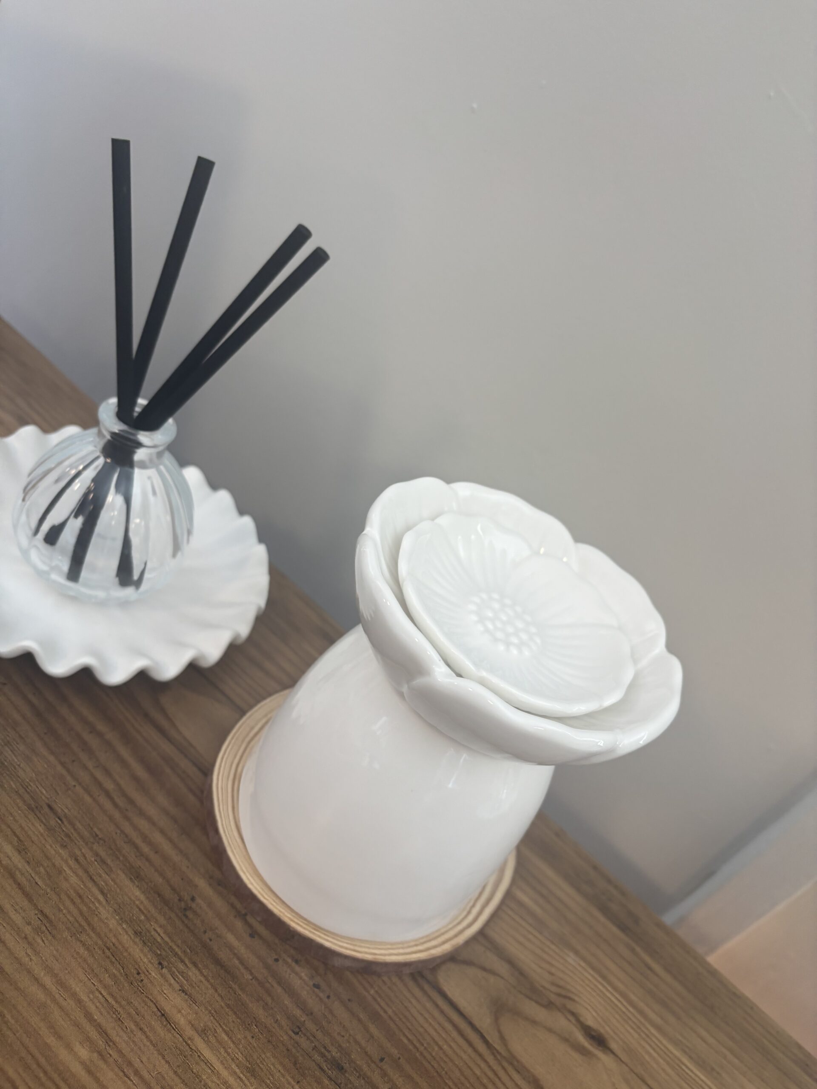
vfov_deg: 67.3
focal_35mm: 26
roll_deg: -30.3
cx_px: 408
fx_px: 818
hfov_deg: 53.1
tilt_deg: -32.5
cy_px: 544
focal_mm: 5.96
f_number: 1.6
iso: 100
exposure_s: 1/100
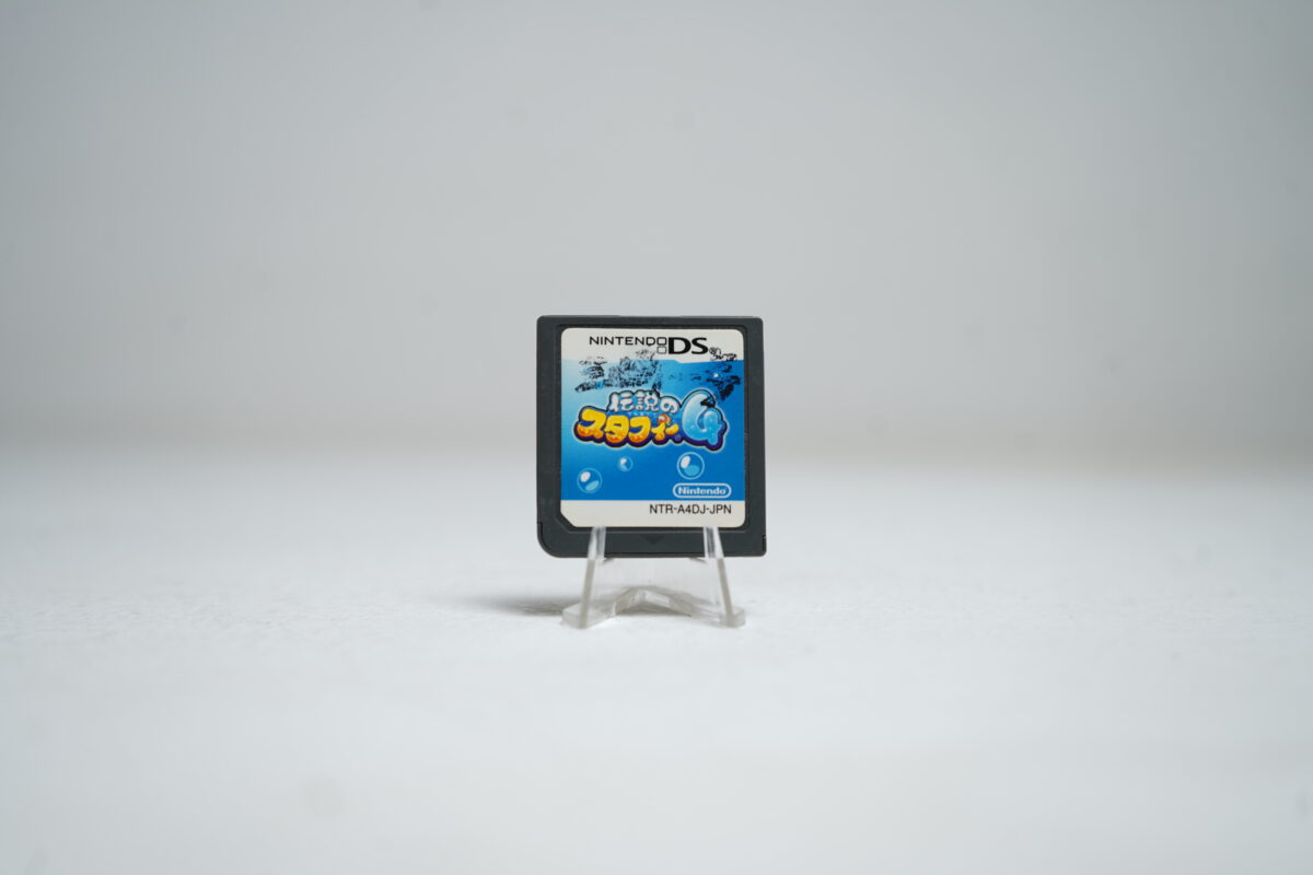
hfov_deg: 47.4
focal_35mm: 41
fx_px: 1495
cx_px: 656
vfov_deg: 32.6
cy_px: 438
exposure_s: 1/13
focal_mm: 41
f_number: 5
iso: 64
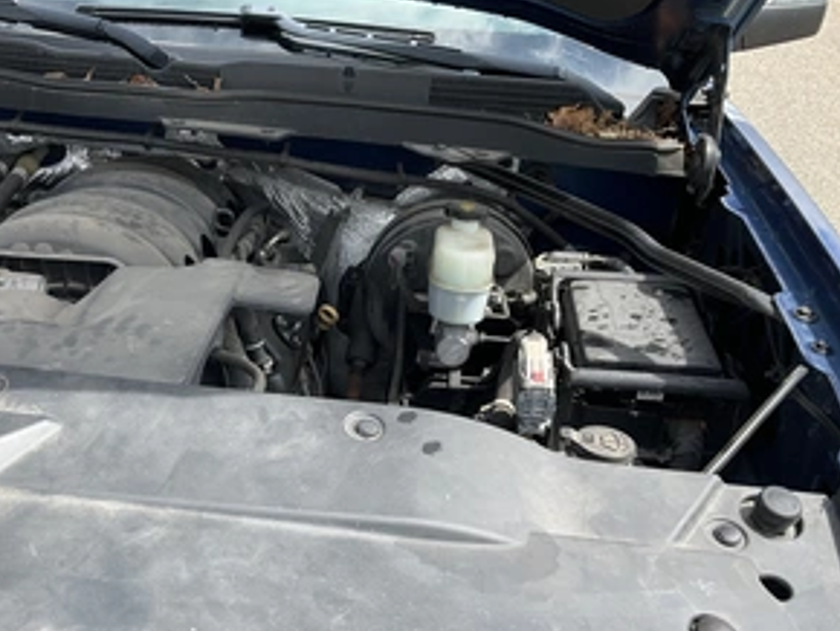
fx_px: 971
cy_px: 376
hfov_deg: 46.3
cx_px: 313
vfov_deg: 35.9
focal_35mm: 40
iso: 25
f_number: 1.8
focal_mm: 3
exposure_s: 1/606
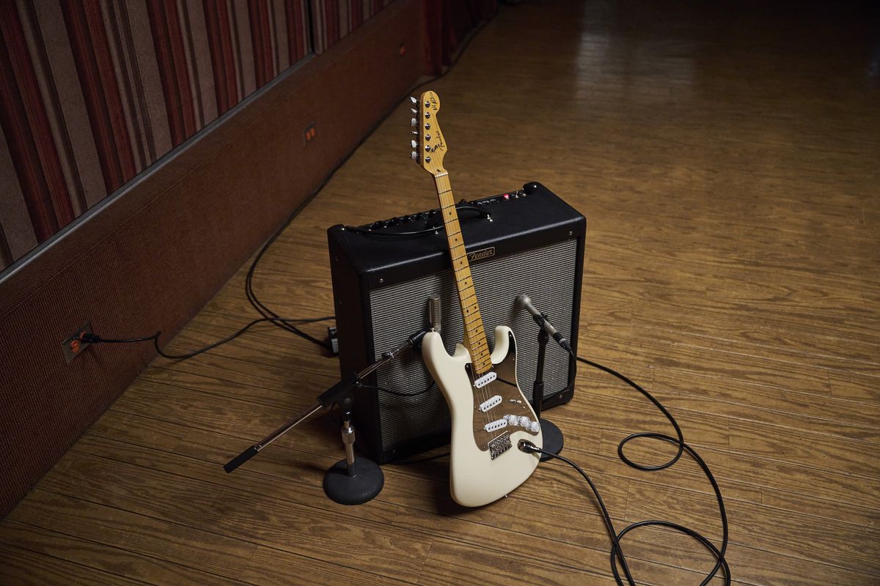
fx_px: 794
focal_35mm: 32
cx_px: 440
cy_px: 293
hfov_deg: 58.0
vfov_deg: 40.5
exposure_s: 1/125
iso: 1600
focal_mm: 32.5
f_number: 2.8
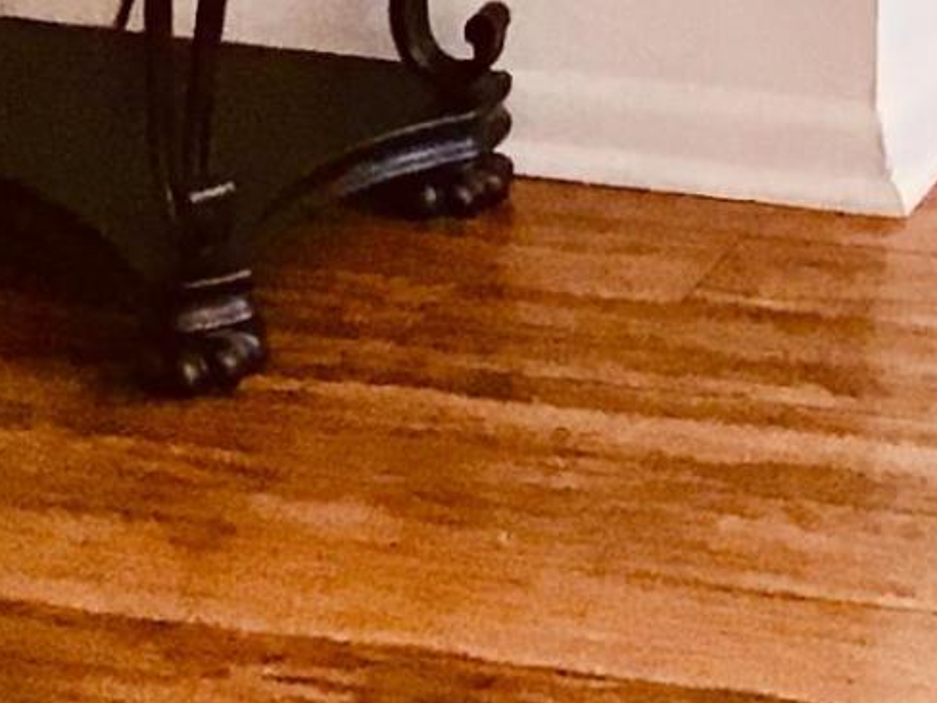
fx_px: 4954
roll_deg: +0.0
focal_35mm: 183
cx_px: 1619
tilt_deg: -8.4
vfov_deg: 7.4
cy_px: -1183
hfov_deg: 10.3
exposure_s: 1/30
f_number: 2.4
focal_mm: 3.3
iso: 40
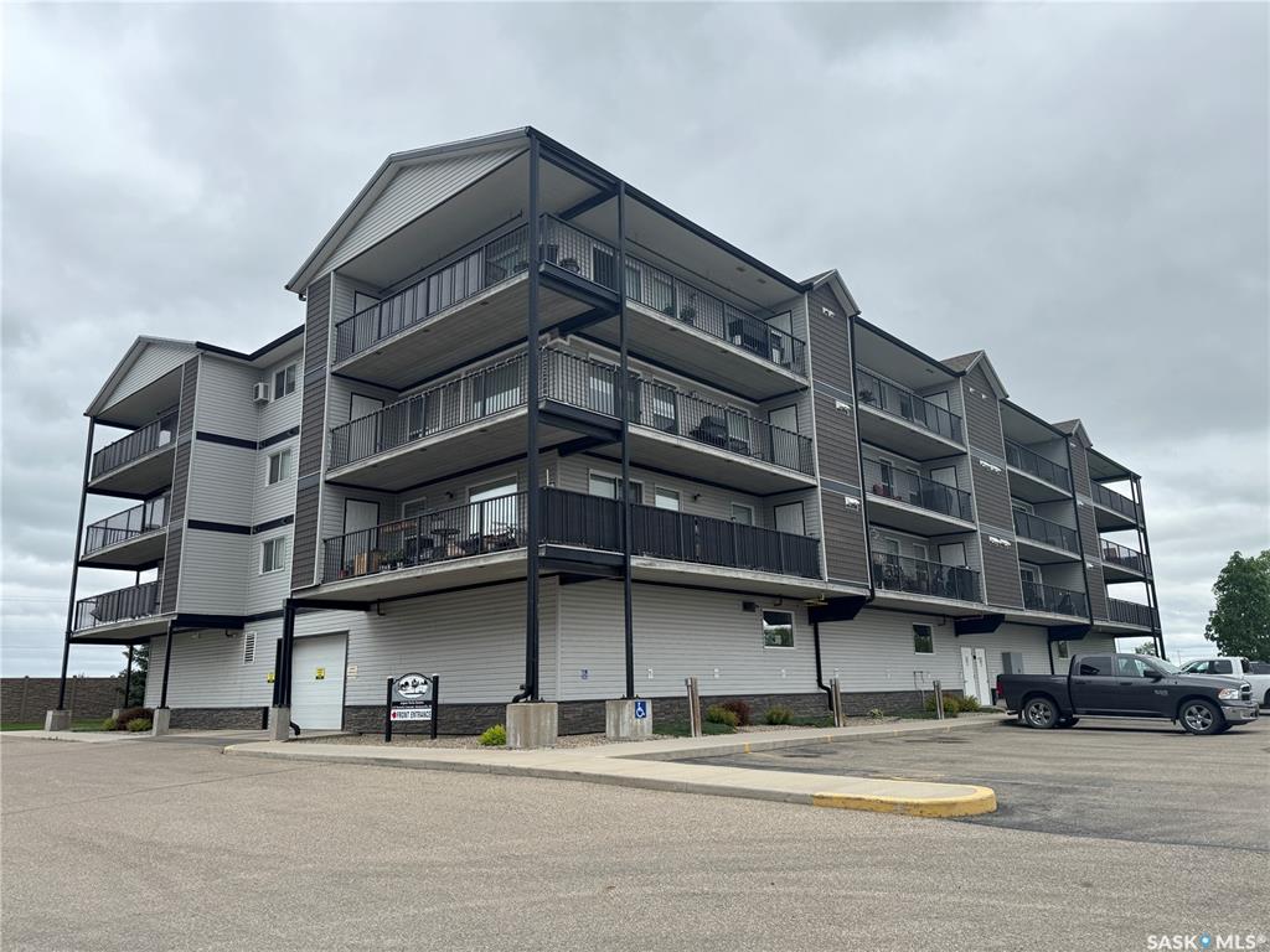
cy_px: 476
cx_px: 635
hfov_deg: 71.6
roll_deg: +1.5
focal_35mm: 24
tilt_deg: +13.6
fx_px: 881
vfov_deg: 56.8
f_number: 1.78
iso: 80
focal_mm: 6.76
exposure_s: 1/2174
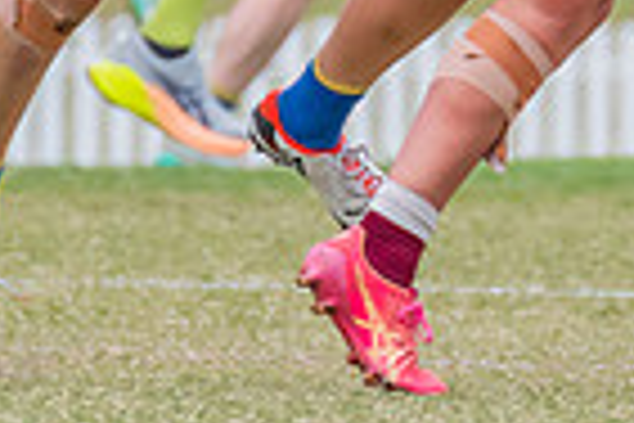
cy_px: -93
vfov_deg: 0.6
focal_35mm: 2381
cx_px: 917
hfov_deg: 0.9
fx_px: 41929
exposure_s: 1/1250
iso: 800
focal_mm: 420
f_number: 8
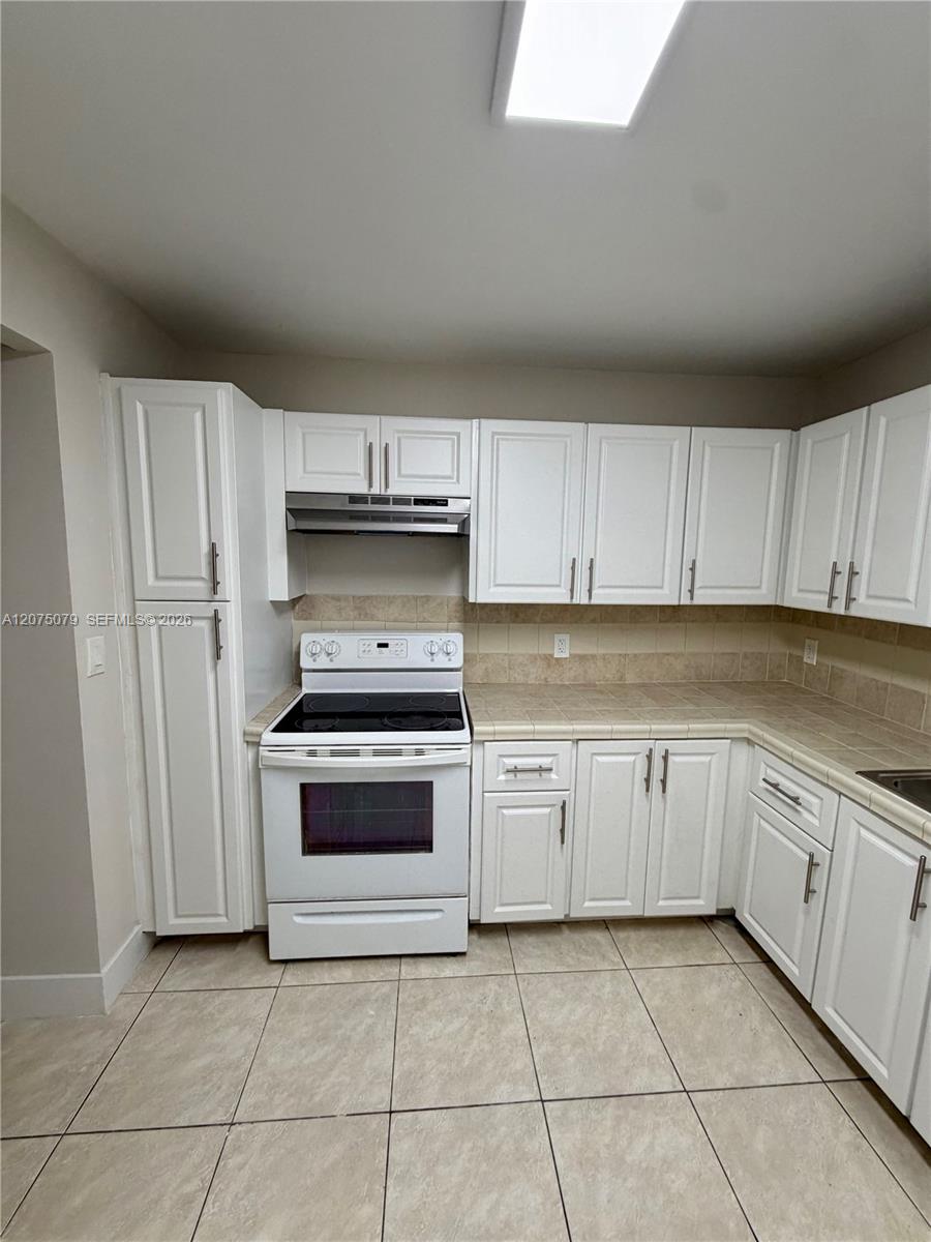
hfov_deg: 85.7
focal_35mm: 14
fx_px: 502
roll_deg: -0.9
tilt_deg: -5.7
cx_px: 466
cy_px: 621
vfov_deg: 102.1
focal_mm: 2.22
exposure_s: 1/120
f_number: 2.2
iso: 160
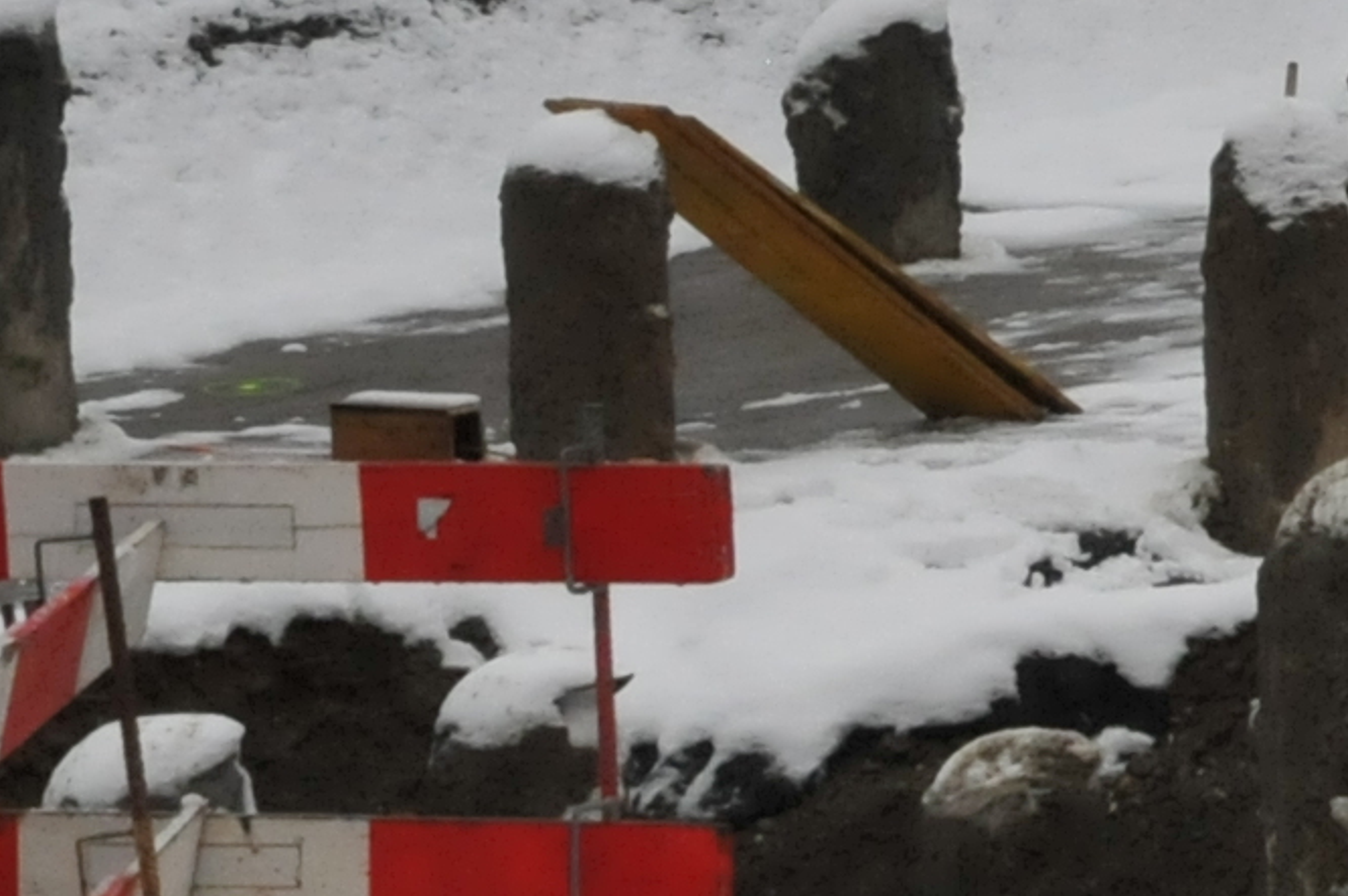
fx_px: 11195
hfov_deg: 6.3
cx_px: 4169
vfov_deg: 4.6
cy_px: -309
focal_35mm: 299
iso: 800
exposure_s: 1/400
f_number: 10
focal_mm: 31
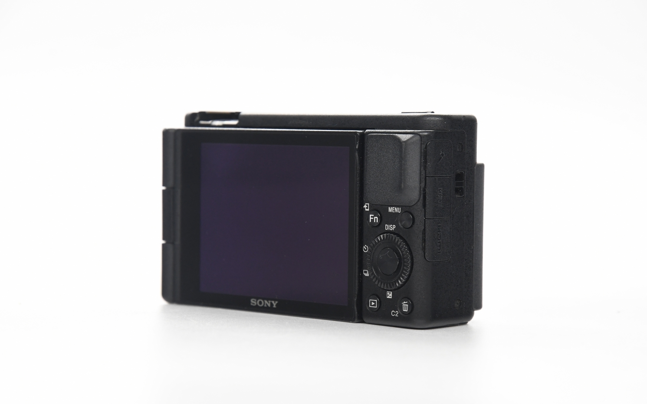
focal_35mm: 123
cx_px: 323
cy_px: 213
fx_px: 2169
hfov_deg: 17.0
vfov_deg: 10.7
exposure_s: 1/100
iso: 1600
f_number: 7.1
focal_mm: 80
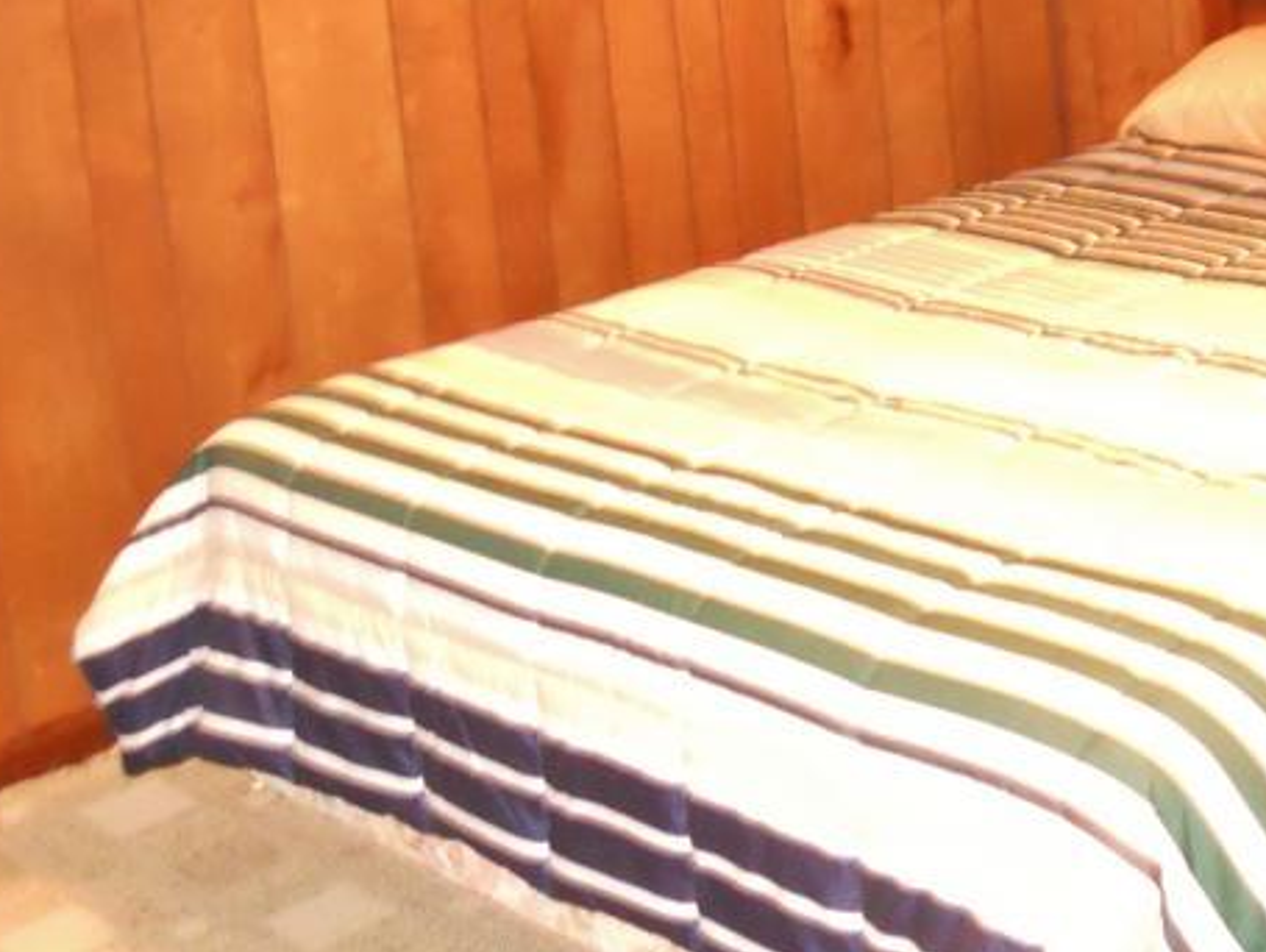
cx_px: 1071
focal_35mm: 63
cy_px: -110
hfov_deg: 29.7
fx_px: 2306
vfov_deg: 22.0
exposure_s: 1/8
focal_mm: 5
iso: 800
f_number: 2.7
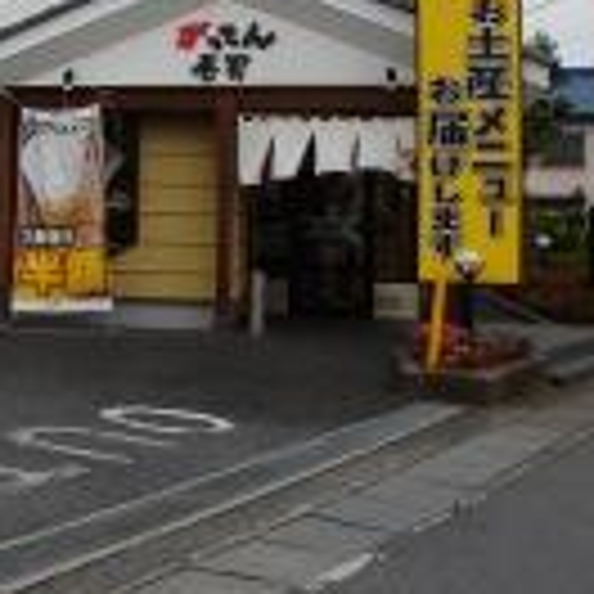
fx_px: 1631
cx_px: -162
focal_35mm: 84
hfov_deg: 19.2
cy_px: 140
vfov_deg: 20.5
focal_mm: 6
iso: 64
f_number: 5.1
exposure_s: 1/210
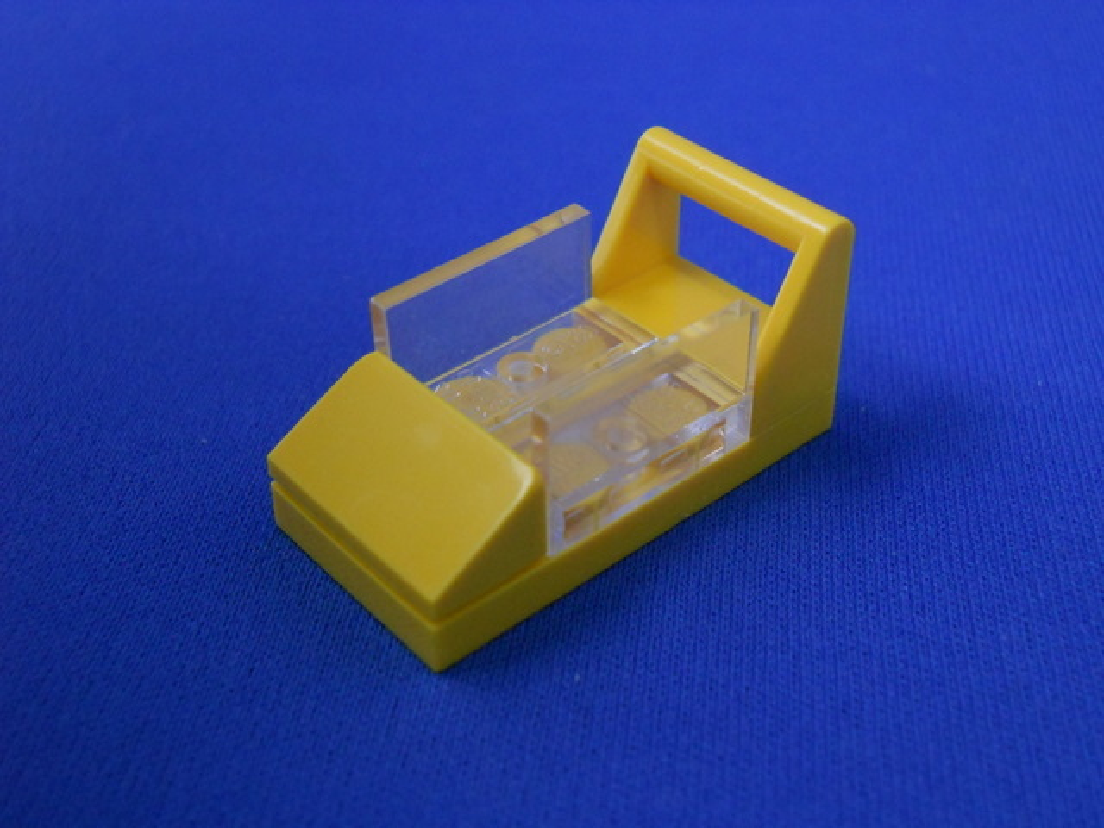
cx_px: 552
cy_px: 414
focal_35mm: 48
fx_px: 1531
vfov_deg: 30.3
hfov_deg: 39.7
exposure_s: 1/10
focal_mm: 7.88
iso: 400
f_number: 3.3
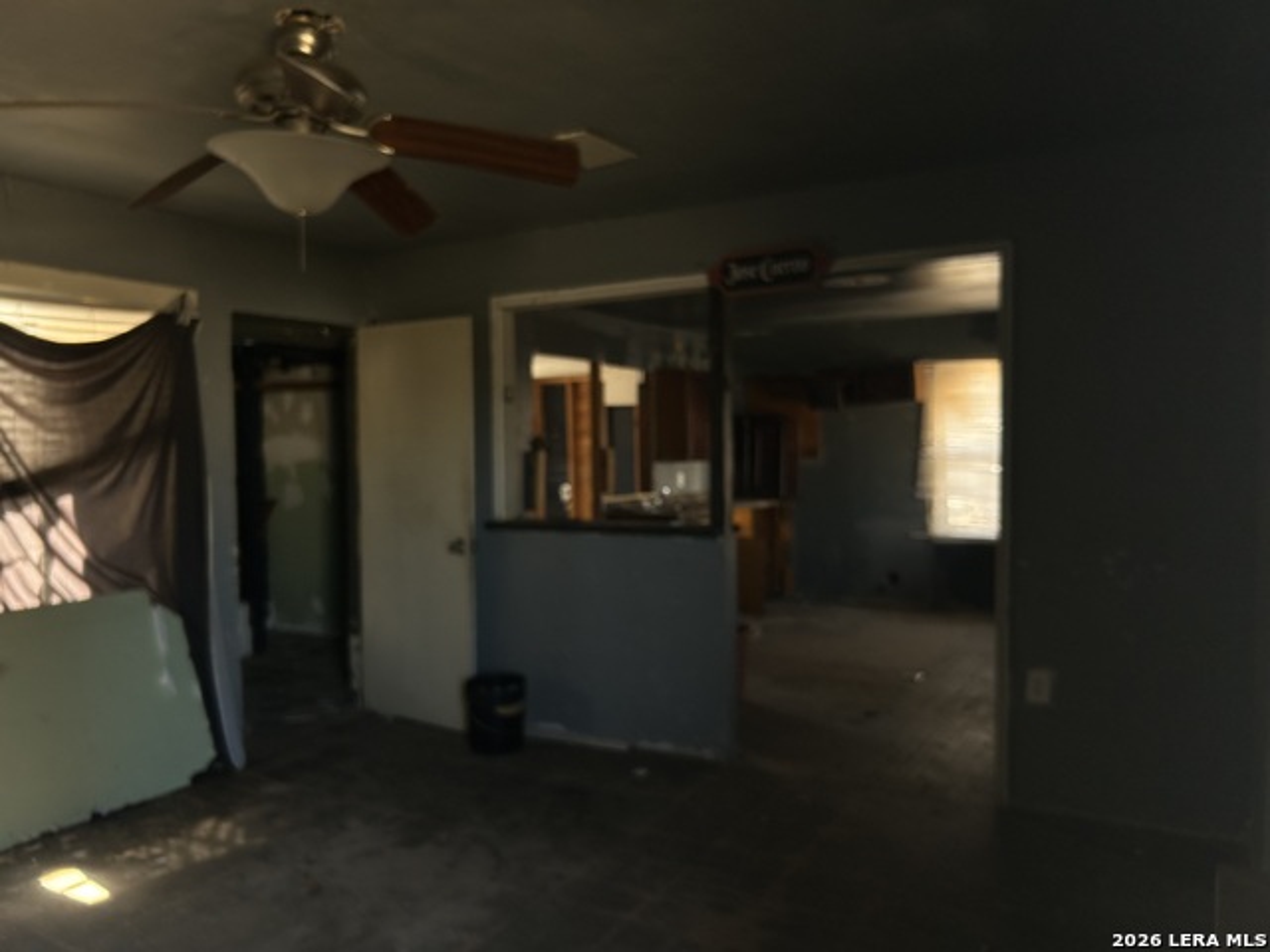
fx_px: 954
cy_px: 476
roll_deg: +1.0
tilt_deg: -3.0
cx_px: 635
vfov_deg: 53.1
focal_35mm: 26
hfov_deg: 67.3
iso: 40
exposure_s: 1/159
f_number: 1.5
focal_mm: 5.7
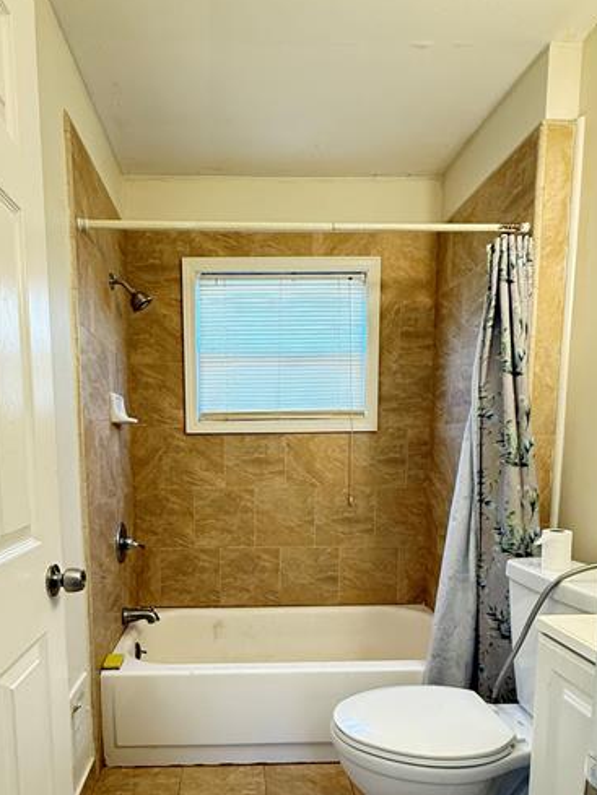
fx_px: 506
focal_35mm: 22
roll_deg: +0.0
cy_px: 509
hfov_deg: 60.8
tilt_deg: -5.9
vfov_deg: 74.7
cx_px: 252
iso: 400
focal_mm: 2.22
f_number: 2.2
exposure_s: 1/60
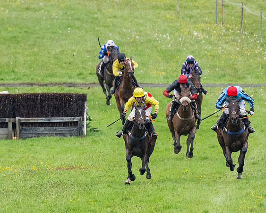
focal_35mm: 884
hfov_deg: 2.2
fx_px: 6957
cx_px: 154
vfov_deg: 1.8
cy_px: 139
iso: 1000
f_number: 4
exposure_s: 1/1250
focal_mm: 280
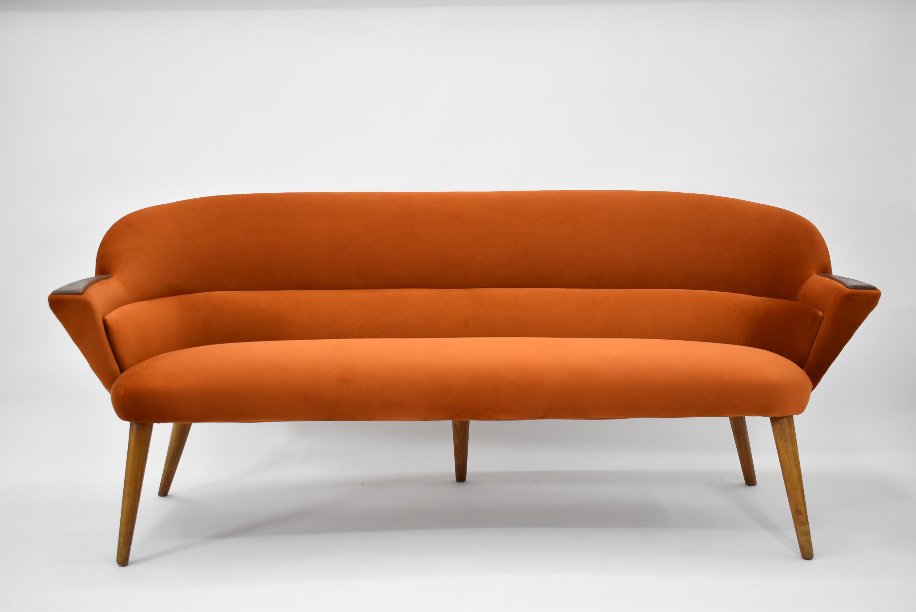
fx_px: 1031
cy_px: 306
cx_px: 458
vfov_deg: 33.1
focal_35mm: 40
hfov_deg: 47.9
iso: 1800
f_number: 4
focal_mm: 27
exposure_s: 1/125
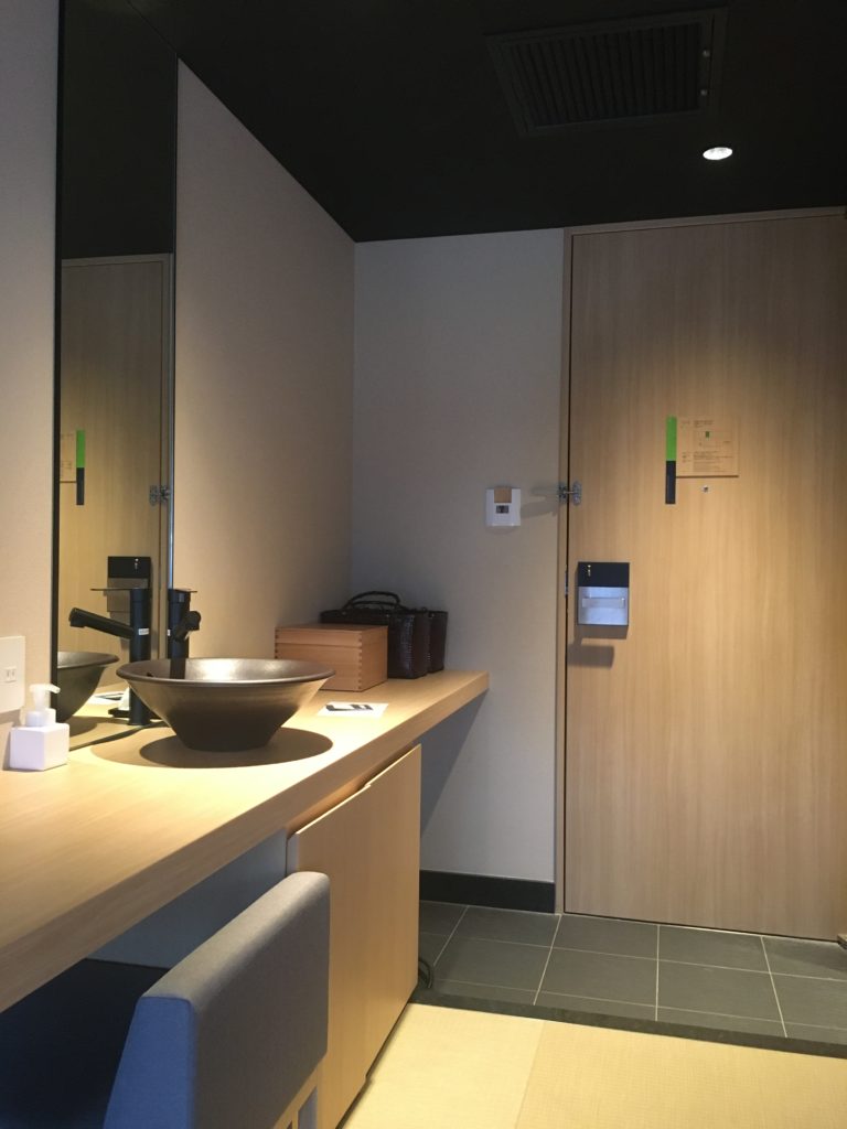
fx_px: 946
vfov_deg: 61.7
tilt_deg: +0.4
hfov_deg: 48.2
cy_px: 564
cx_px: 424
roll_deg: -0.4
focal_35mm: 29
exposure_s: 1/30
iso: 200
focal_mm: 4.15
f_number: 2.2
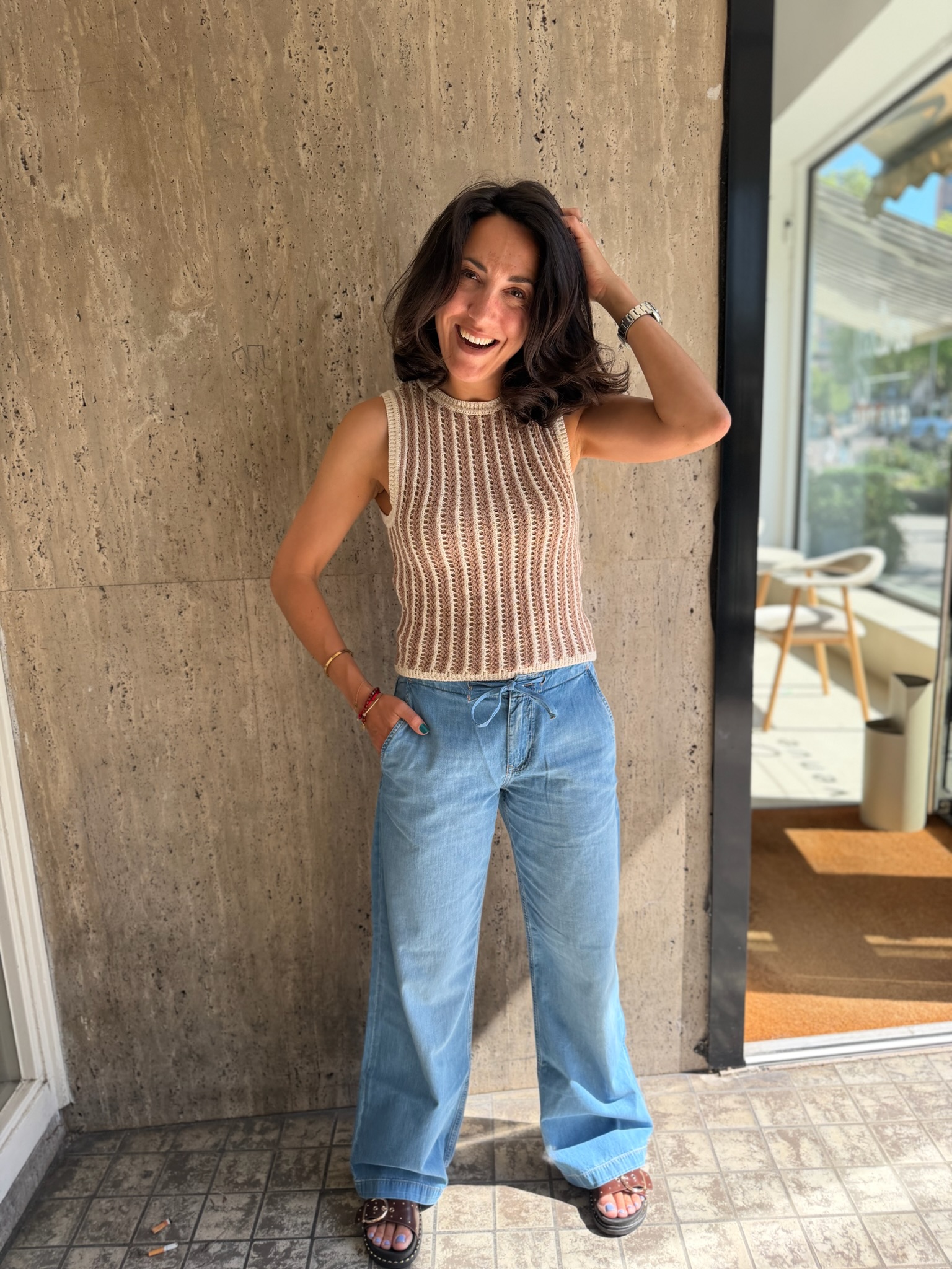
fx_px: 880
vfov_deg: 71.6
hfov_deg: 56.8
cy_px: 634
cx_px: 476
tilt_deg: -12.6
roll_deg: +1.9
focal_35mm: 24
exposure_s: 1/1139
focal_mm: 6.76
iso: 100
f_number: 1.78
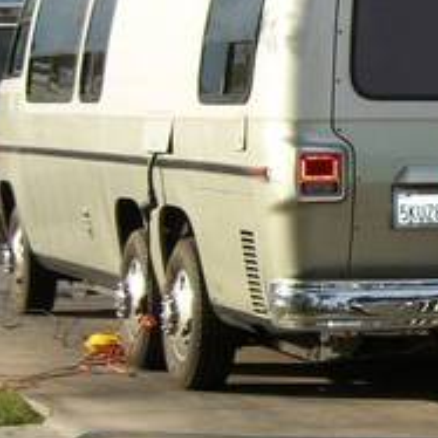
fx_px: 2734
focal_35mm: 191
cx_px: 740
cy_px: 126
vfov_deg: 9.1
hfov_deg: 8.8
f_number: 3.6
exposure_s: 1/640
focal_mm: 8.8
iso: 80
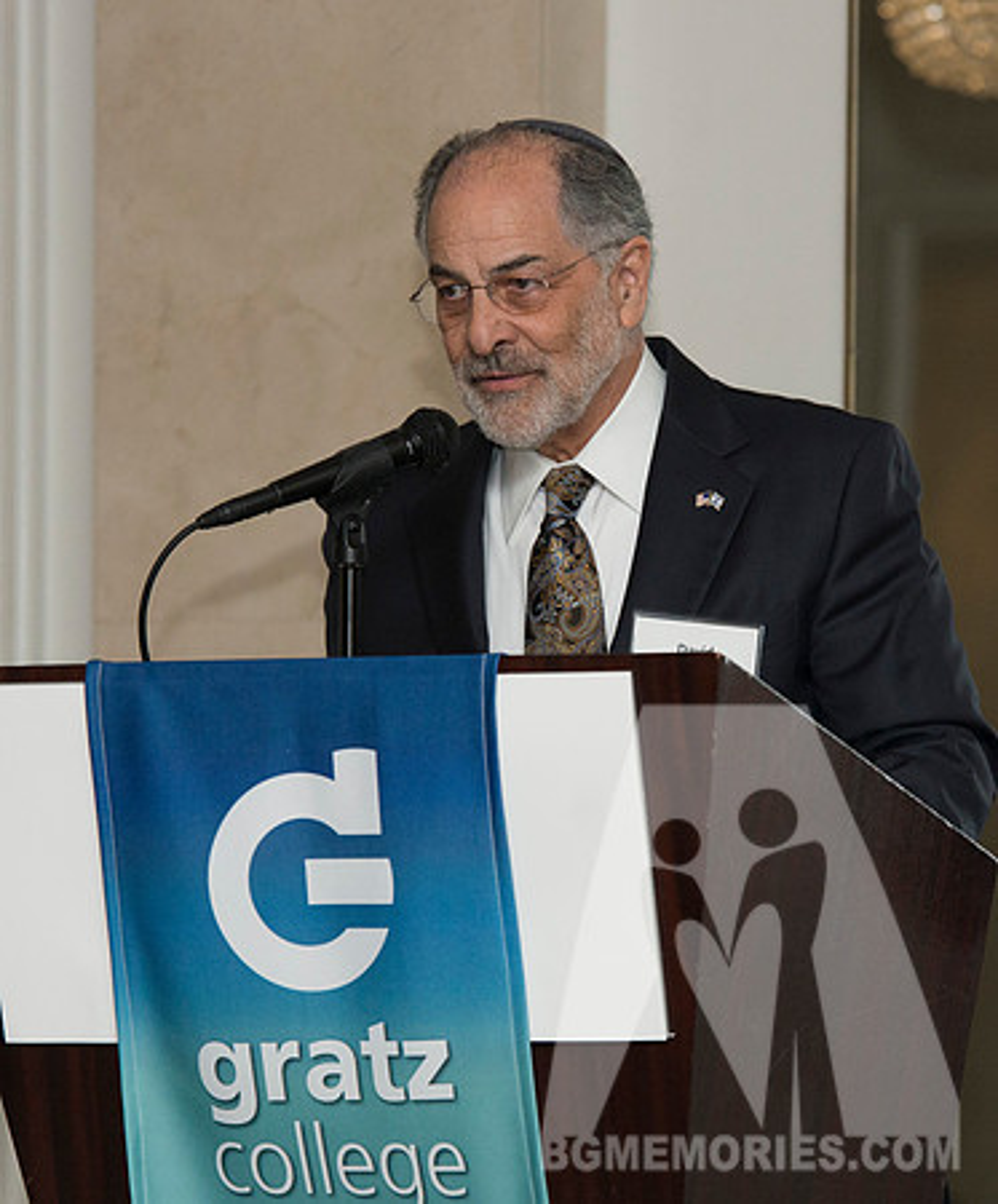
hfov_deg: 5.4
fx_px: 10616
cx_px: 607
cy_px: 633
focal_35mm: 294
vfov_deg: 6.5
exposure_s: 1/125
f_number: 5.6
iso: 1000
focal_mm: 160
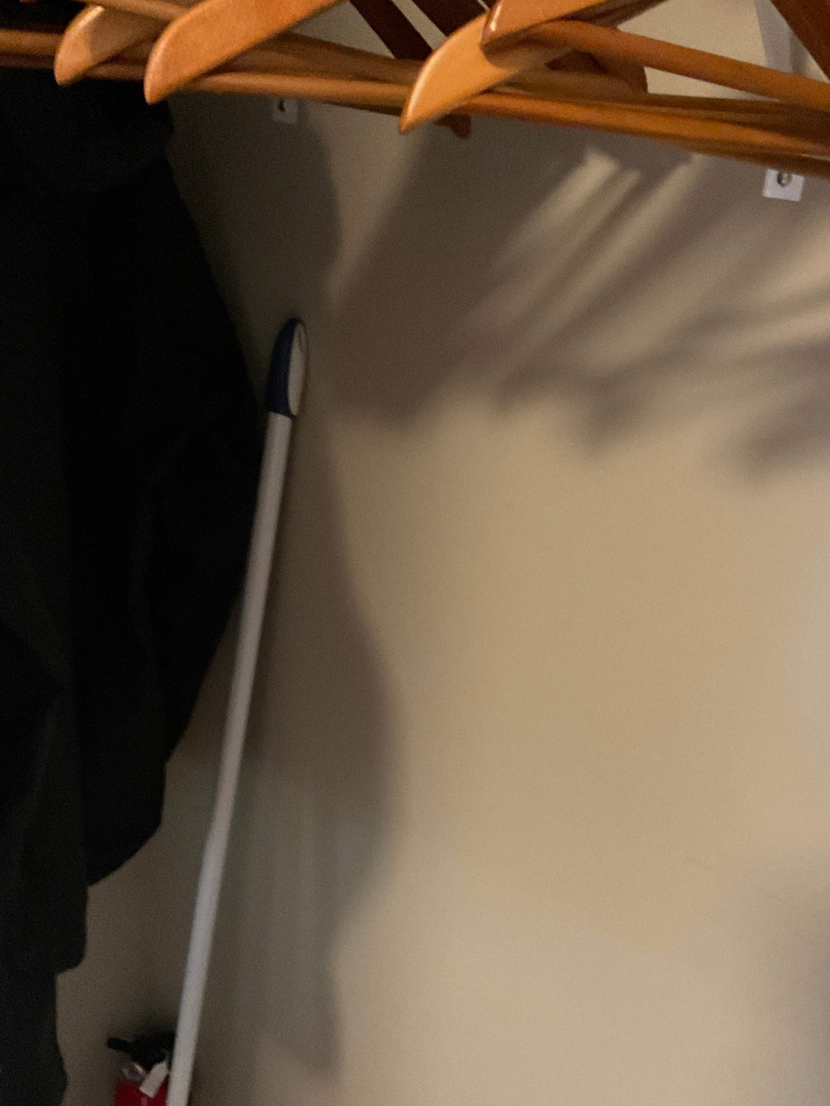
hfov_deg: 38.4
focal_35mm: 37
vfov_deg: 49.9
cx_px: 528
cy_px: 651
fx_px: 1183
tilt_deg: -25.5
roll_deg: -8.0
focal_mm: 3
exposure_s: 1/24
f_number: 1.8
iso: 640
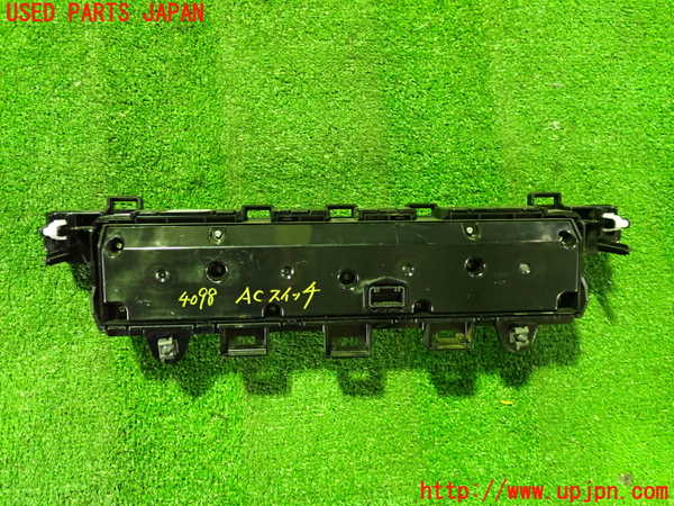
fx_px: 584
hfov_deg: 60.0
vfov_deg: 46.8
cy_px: 253
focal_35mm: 30
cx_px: 337
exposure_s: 1/15
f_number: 2.3
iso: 800
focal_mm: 5.4
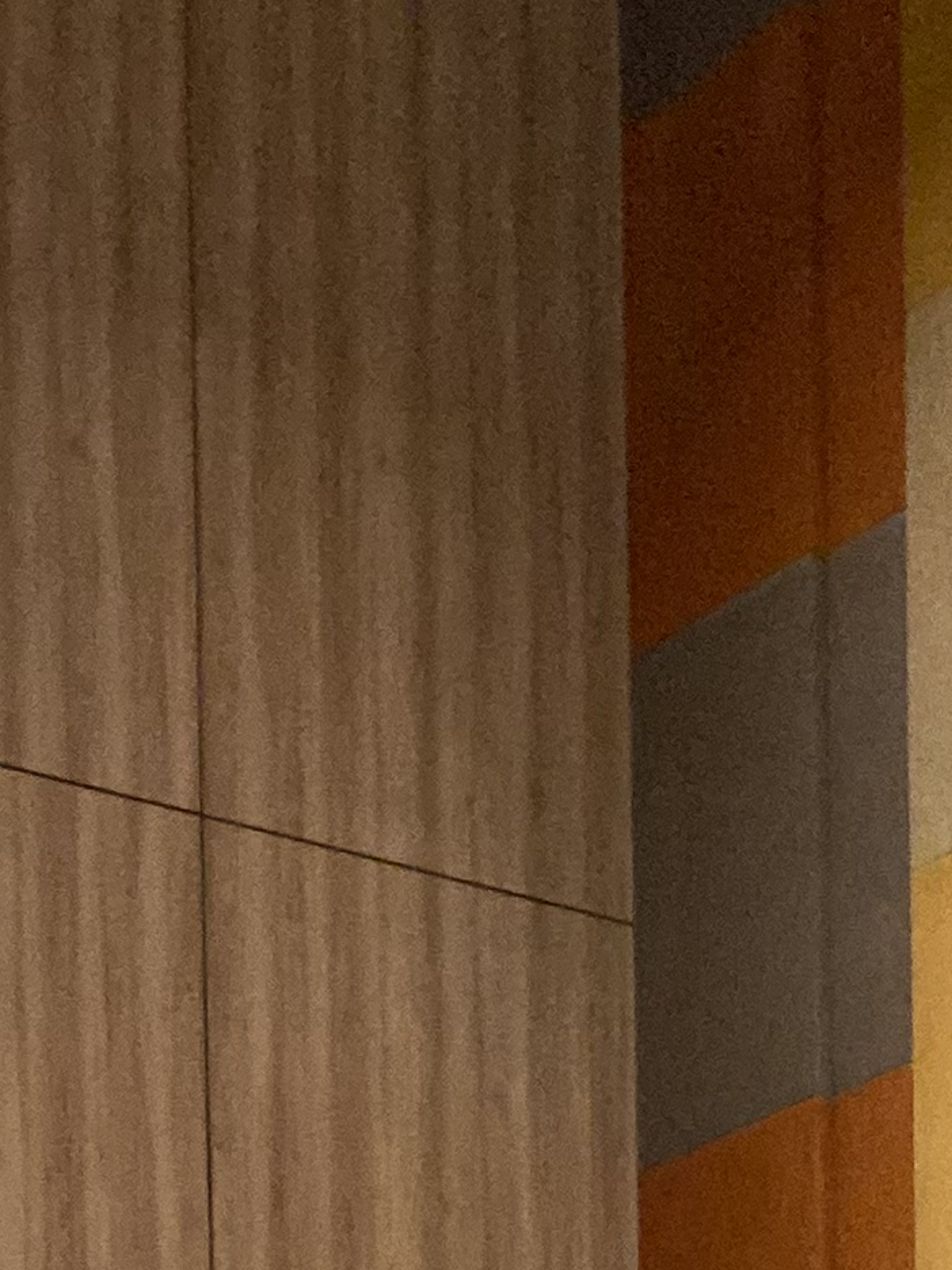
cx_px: 498
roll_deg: +0.1
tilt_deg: -1.0
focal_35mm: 112
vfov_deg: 14.2
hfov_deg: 13.2
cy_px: 2681
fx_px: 4107
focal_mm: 4.25
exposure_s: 1/33
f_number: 1.8
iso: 500
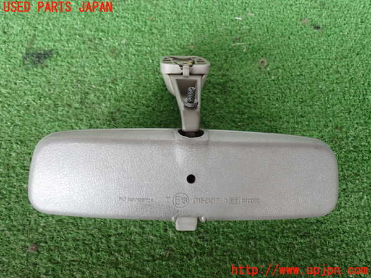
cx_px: 186
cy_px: 139
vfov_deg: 39.7
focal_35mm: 36
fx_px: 386
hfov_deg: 51.4
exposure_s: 1/40
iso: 200
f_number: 2.5
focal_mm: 6.37
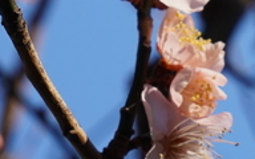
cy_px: -85
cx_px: 274
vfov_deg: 4.3
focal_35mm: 306
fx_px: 2127
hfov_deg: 6.8
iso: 100
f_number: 6.3
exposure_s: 1/160
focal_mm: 32
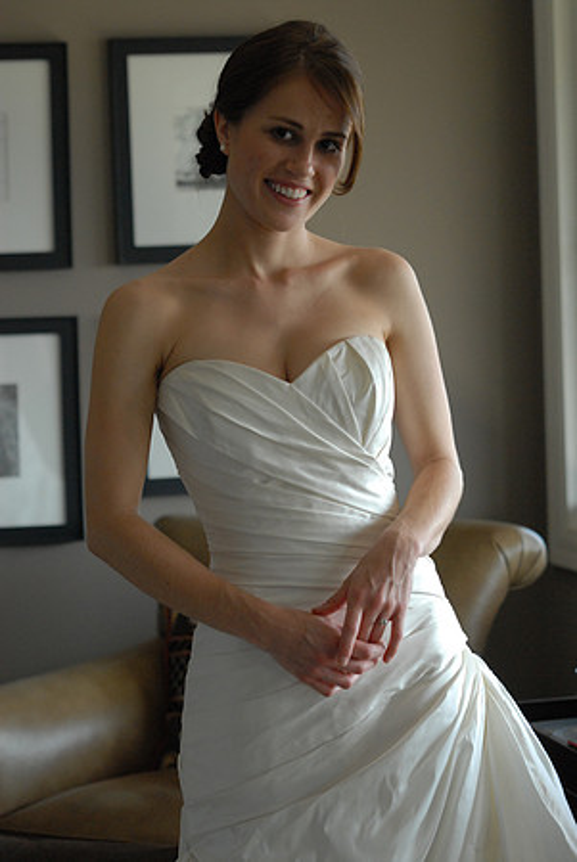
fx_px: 2518
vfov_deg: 19.4
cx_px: 288
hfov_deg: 13.1
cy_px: 431
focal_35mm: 105
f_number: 3.2
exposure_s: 1/250
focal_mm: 70
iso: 640
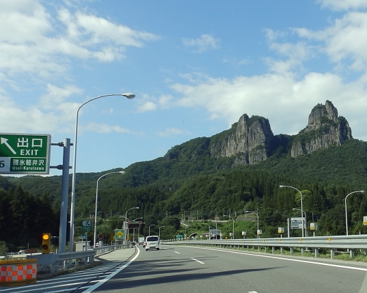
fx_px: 261
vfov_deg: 58.7
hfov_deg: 70.2
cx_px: 201
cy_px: 141
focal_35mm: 24
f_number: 4.5
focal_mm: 4
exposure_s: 1/320
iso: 80
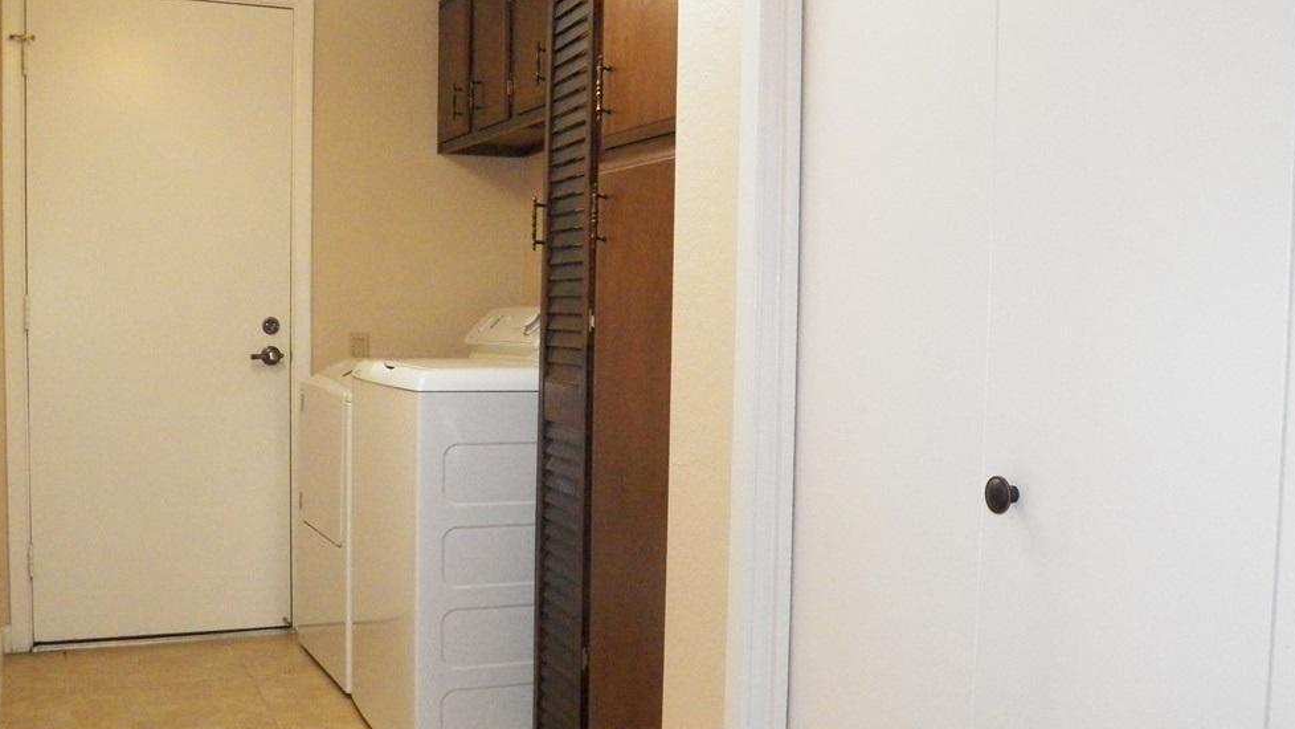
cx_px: 653
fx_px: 1339
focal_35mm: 39
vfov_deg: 30.4
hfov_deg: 51.6
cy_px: 431
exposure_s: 1/200
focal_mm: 6.3
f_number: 2.8
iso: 1600
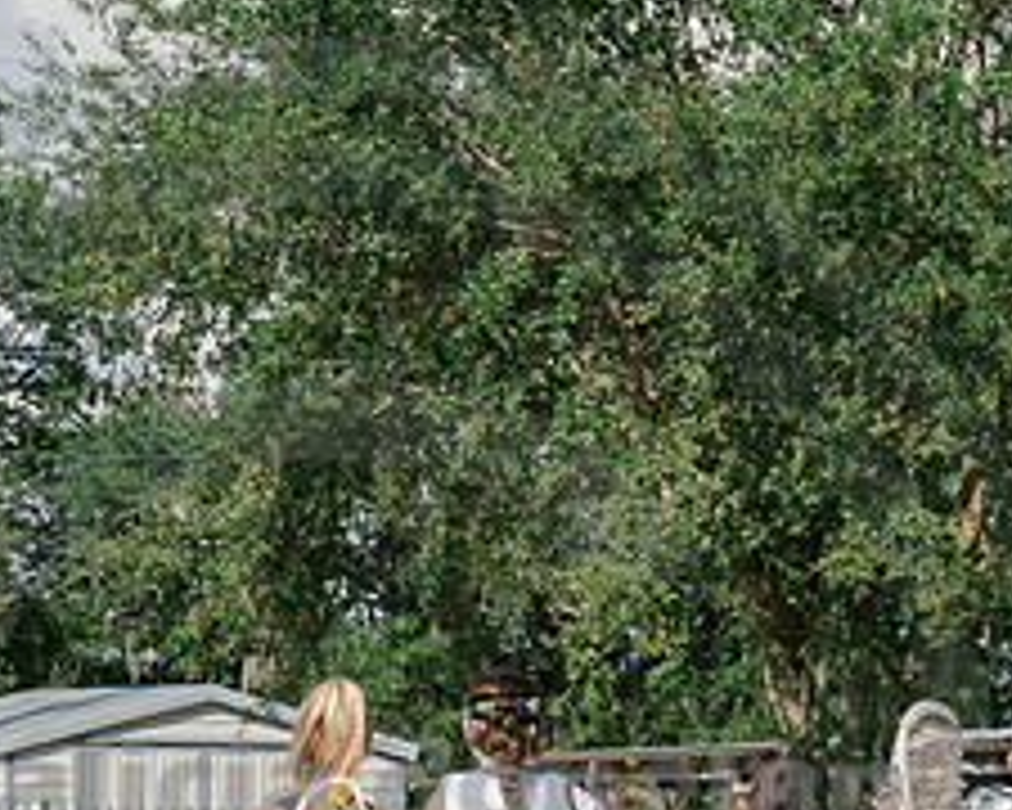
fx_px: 9764
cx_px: -112
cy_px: 848
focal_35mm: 326
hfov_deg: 5.9
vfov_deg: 4.7
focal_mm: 70
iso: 250
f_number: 5.6
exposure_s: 1/1250
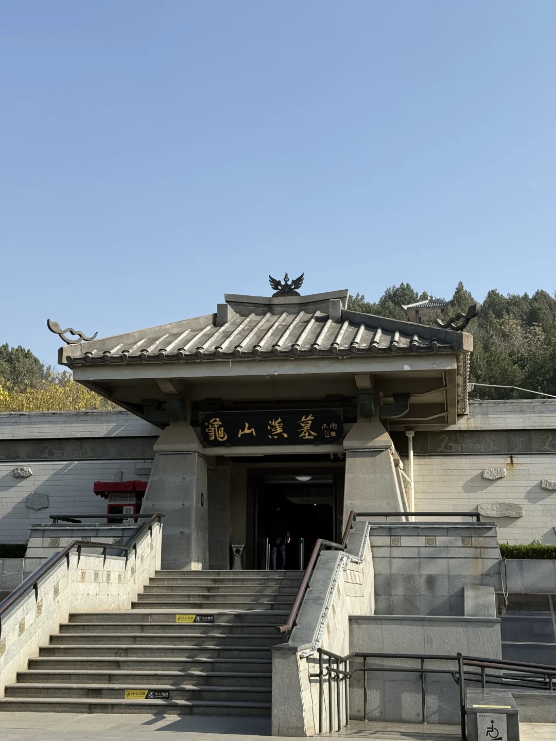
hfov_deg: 30.3
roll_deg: -0.9
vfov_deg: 39.7
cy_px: 370
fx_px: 1028
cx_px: 278
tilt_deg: +12.6
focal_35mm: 48
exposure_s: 1/4098
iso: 64
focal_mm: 6.76
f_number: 1.78
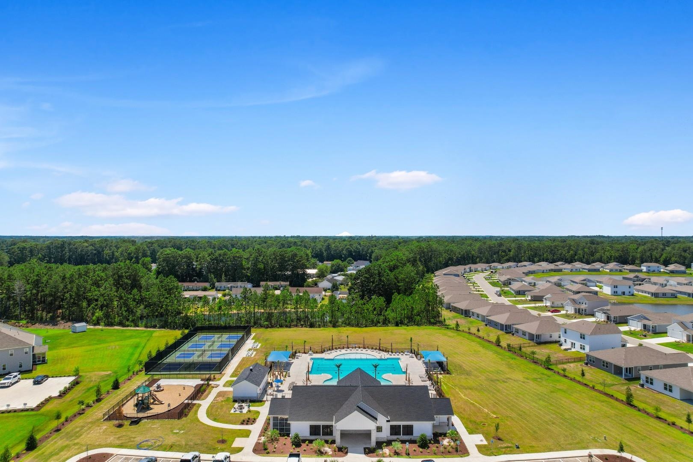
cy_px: 231
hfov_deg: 78.6
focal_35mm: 22
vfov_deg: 57.2
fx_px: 423
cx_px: 346
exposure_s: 1/500
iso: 110
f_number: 2.8
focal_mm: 8.38
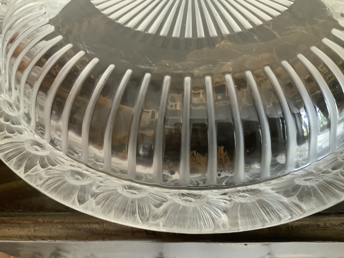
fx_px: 288
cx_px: 172
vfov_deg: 48.2
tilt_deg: -58.1
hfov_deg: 61.7
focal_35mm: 29
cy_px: 129
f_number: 1.8
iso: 320
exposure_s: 1/47
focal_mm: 3
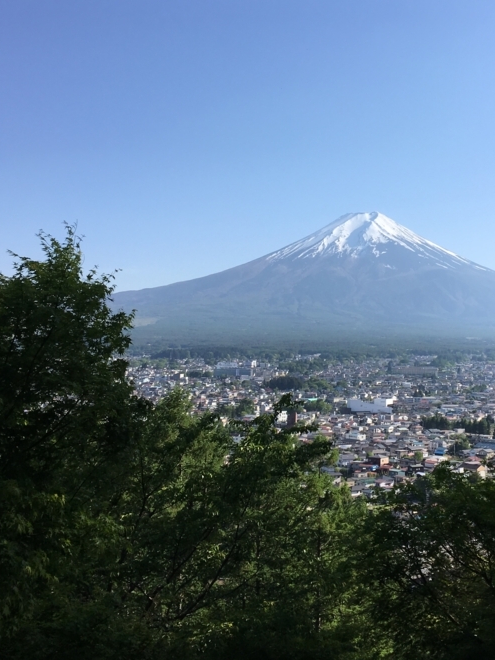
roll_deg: -1.2
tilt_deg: +9.5
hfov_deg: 31.7
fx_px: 858
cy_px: 212
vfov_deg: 41.5
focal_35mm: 45
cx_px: 361
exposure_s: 1/1425
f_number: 2.2
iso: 25
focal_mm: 4.15
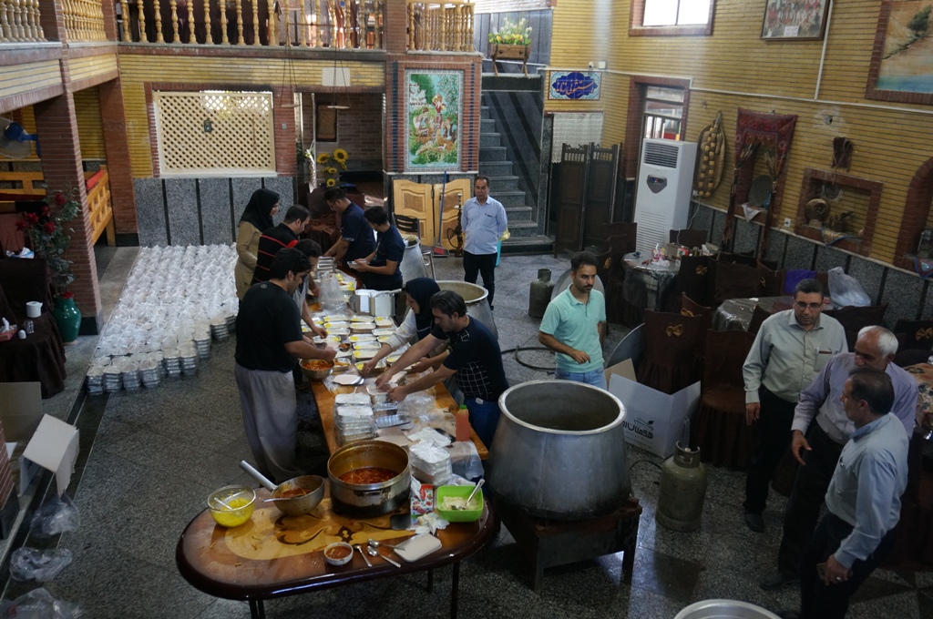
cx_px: 466
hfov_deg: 62.0
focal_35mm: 30
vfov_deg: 43.5
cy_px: 310
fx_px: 777
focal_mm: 20
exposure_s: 1/60
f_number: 4
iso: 1250
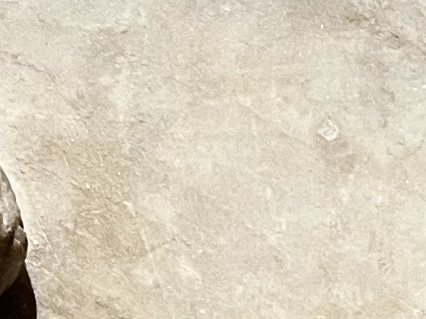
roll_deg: +0.3
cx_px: 602
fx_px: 2424
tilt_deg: +1.3
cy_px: 868
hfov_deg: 9.8
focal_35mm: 197
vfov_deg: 6.9
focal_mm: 5.7
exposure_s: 1/60
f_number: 1.5
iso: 250
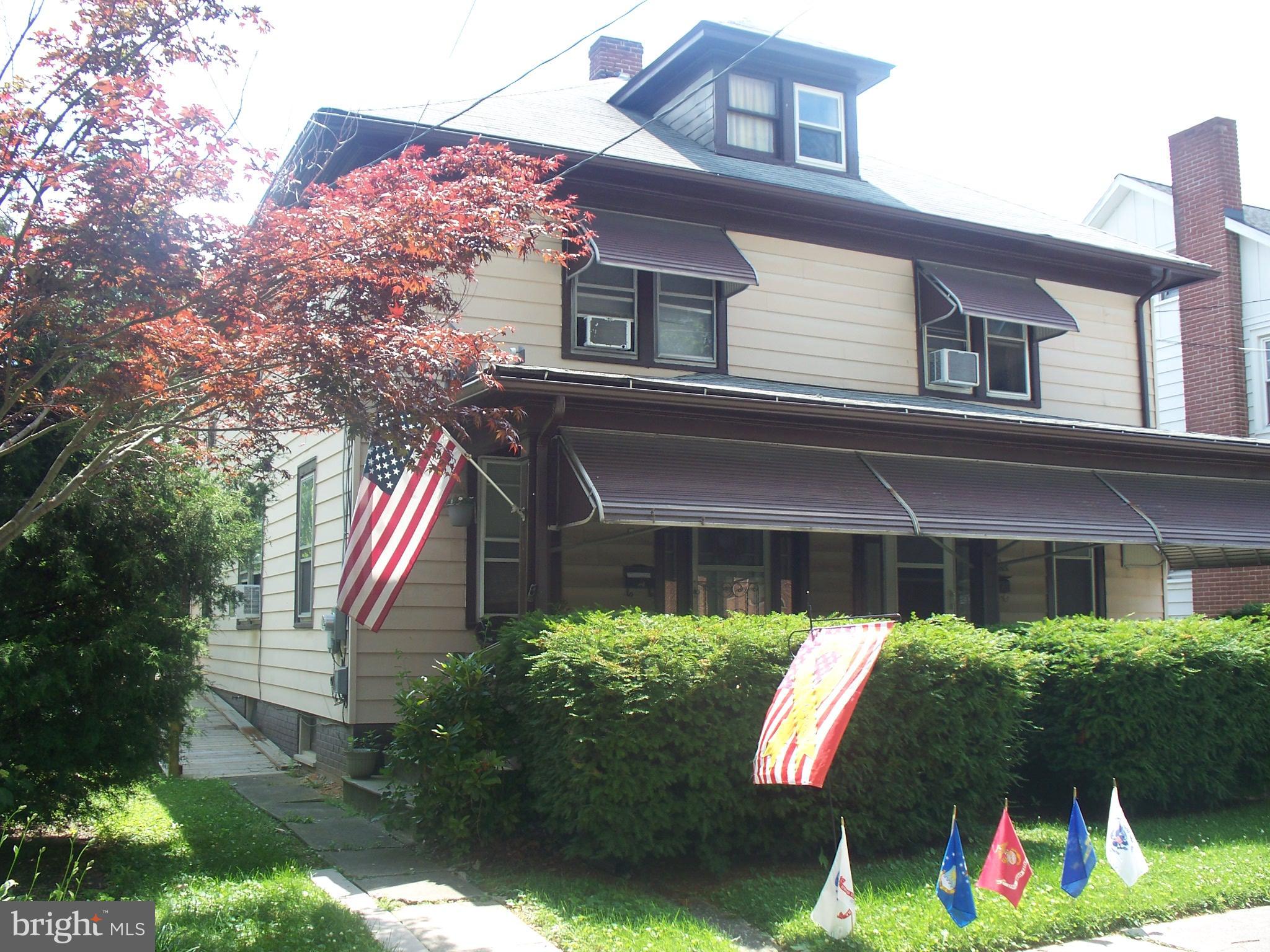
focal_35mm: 36
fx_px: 1321
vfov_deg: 39.7
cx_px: 635
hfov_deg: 51.4
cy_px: 476
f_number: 2.8
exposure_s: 1/250
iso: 80
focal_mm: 7.54
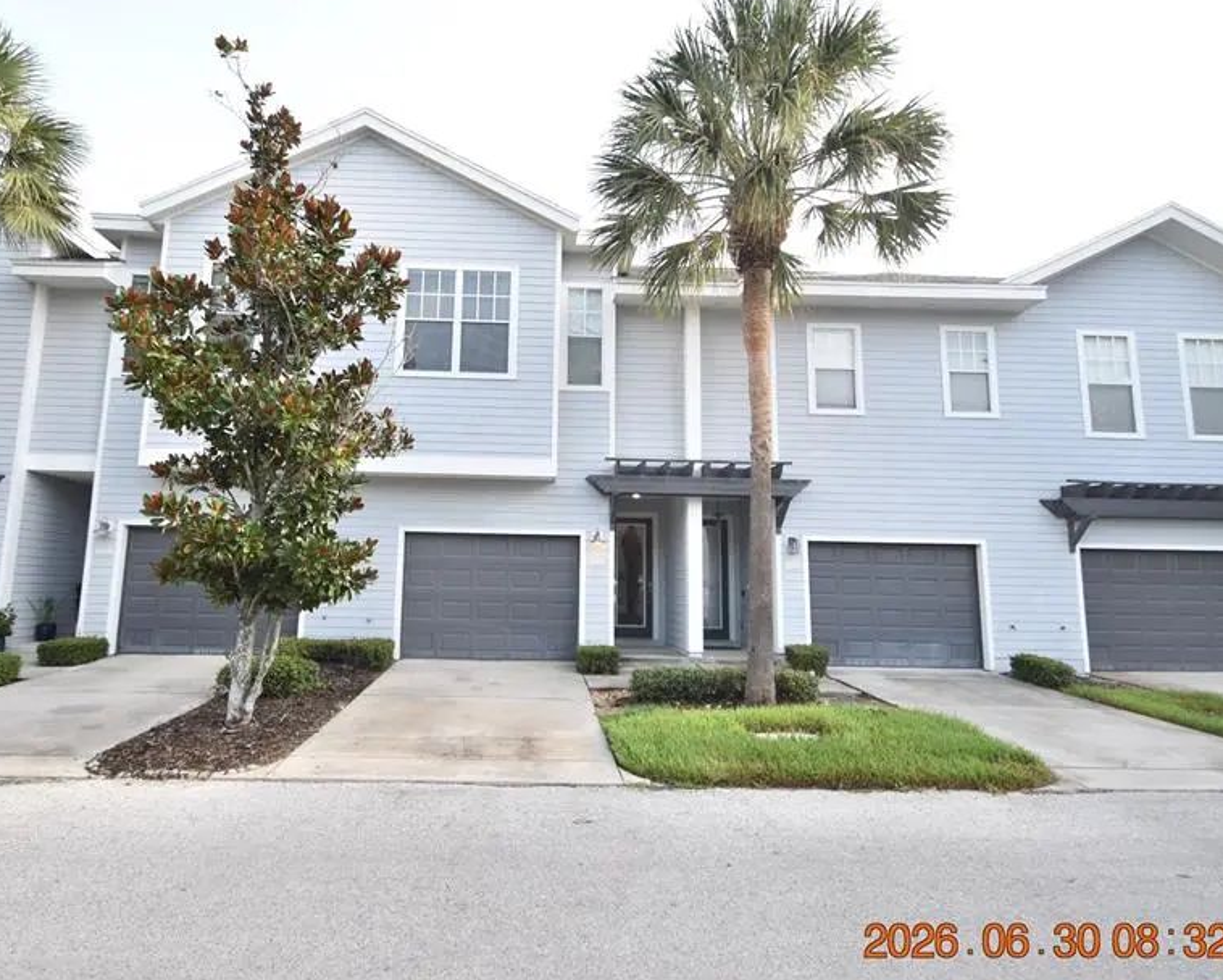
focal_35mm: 19
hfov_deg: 83.1
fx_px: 688
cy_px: 473
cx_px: 560
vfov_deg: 70.9
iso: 800
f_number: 3.5
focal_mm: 10
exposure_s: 1/1000
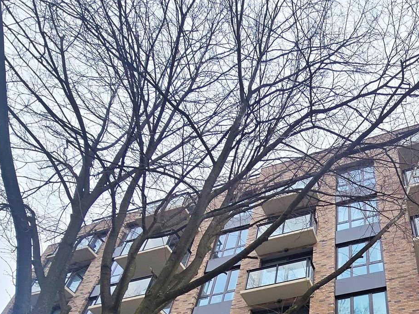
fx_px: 351
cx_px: 324
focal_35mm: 29
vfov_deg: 39.5
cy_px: 345
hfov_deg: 57.9
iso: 50
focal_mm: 2.2
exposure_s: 1/1509
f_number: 2.2
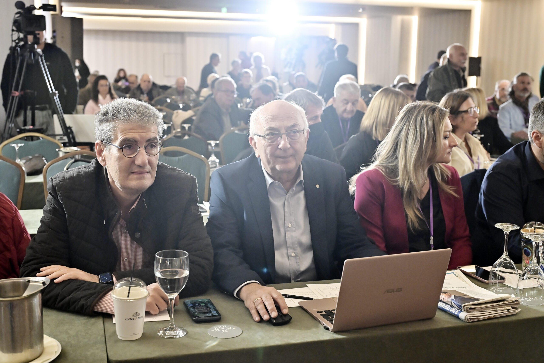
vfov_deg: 31.2
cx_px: 272
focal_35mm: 43
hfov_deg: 45.4
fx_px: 650
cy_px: 182
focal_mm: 43
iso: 2200
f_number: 4.5
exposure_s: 1/250
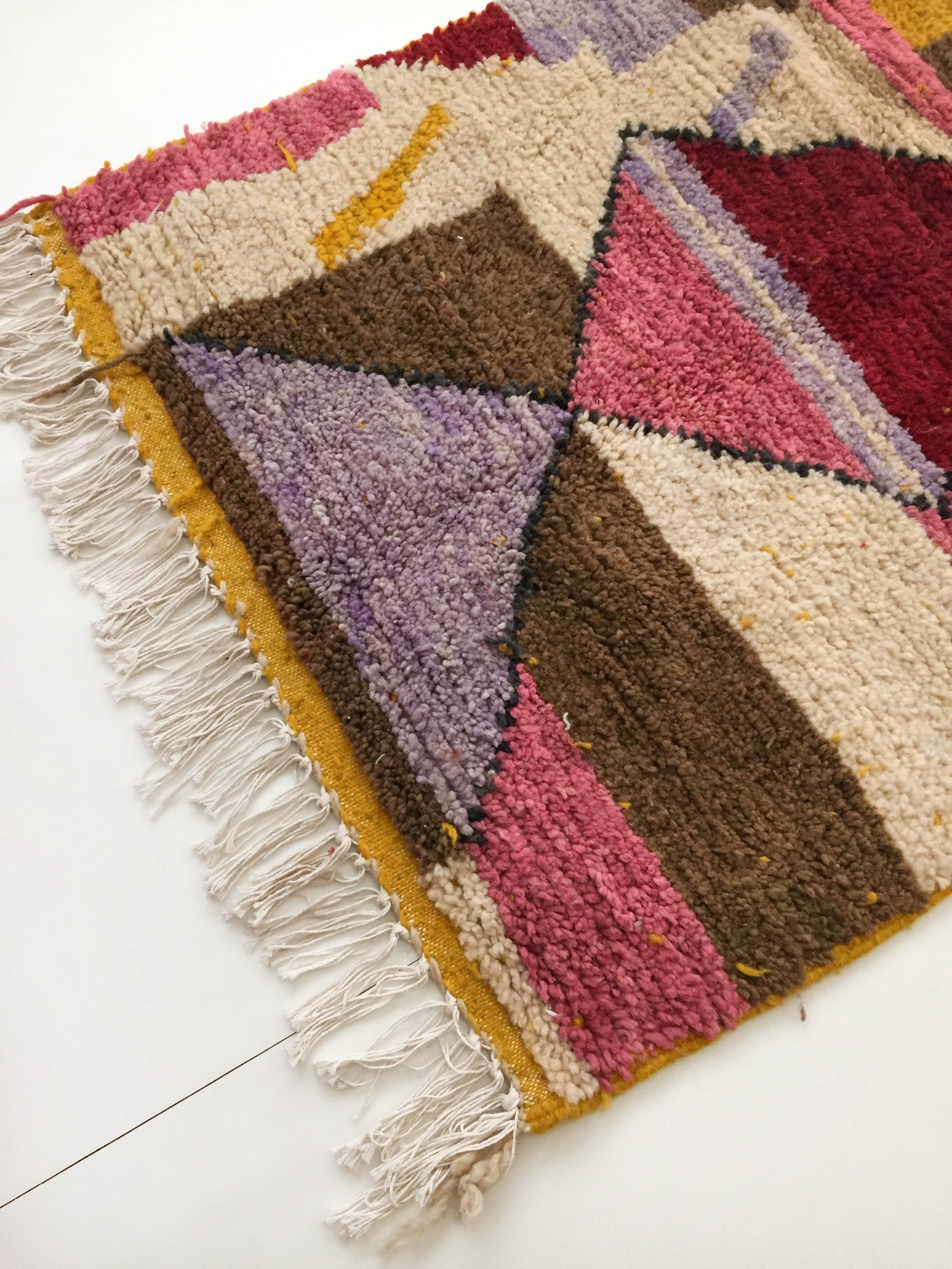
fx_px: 1063
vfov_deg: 61.7
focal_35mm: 29
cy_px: 634
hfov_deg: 48.2
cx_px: 476
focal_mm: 4.15
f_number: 2.2
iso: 200
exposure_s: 1/33
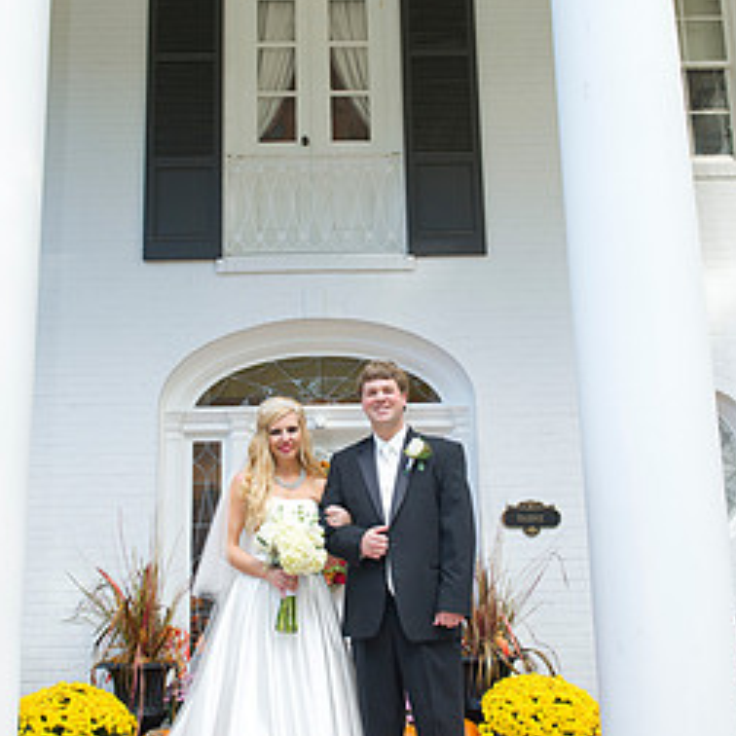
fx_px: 1058
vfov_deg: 38.3
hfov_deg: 38.3
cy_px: 386
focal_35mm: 44
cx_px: 349
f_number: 5
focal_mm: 29
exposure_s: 1/200
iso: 400
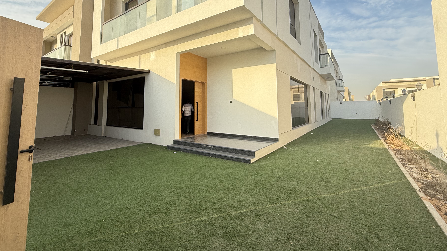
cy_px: 90
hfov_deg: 95.7
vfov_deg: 62.8
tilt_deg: +4.7
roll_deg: -0.8
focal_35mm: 17
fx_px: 201
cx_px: 204
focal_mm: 2.22
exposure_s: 1/518
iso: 50
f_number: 2.2
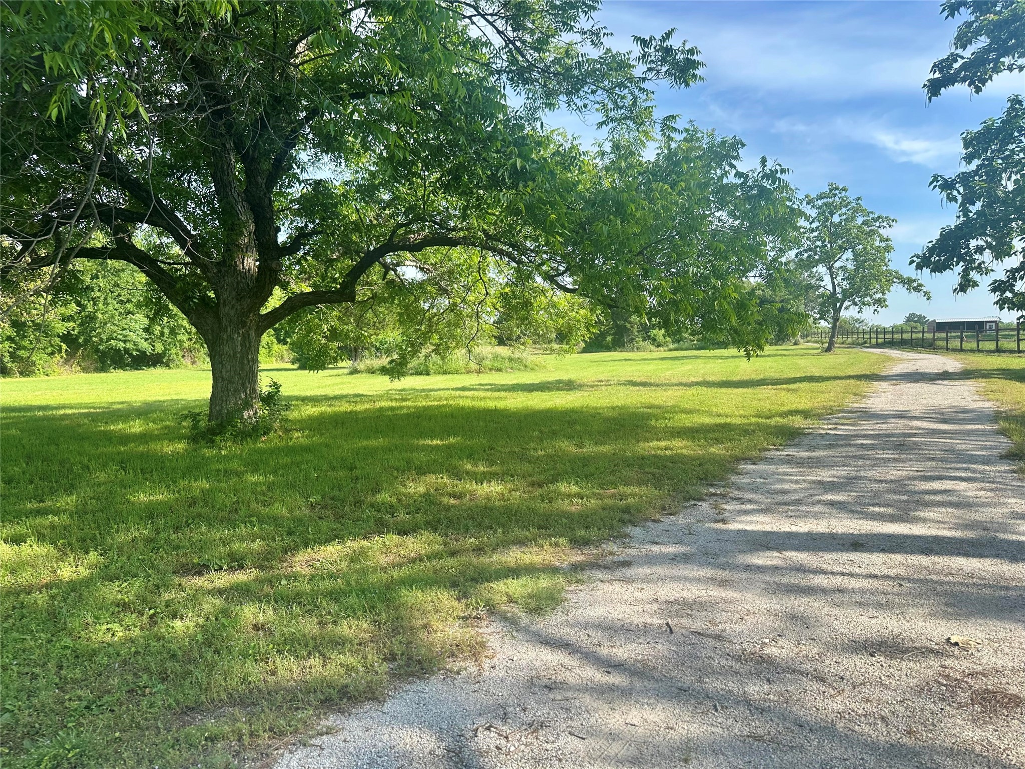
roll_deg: +0.8
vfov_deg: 56.8
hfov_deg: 71.6
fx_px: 711
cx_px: 512
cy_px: 384
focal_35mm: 24
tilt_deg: -2.9
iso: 80
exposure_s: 1/1664
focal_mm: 6.86
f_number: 1.78
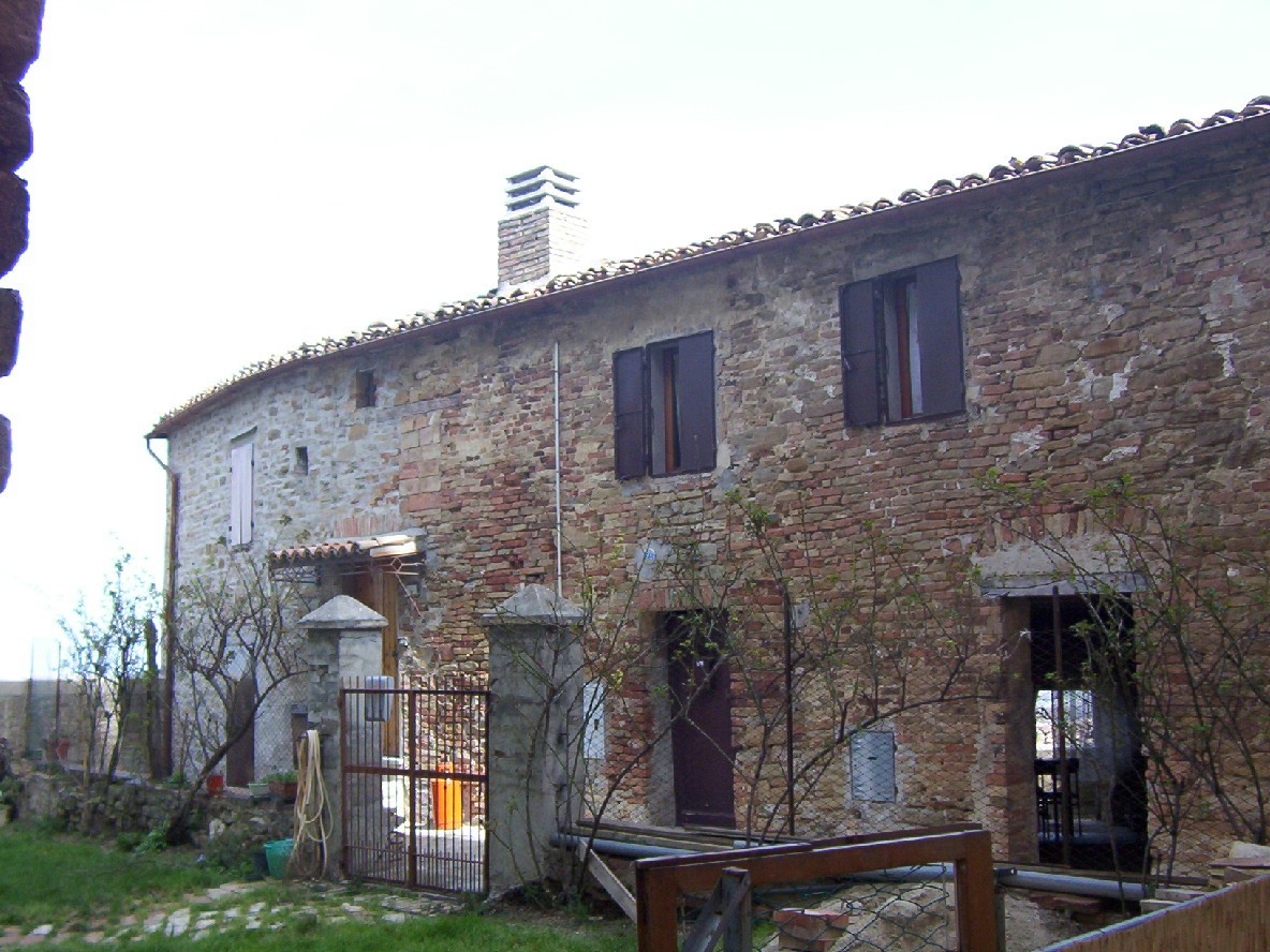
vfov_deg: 39.7
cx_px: 635
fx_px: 1321
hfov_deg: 51.4
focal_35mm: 36
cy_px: 476
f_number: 2.76
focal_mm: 5.54
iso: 100
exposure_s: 1/527
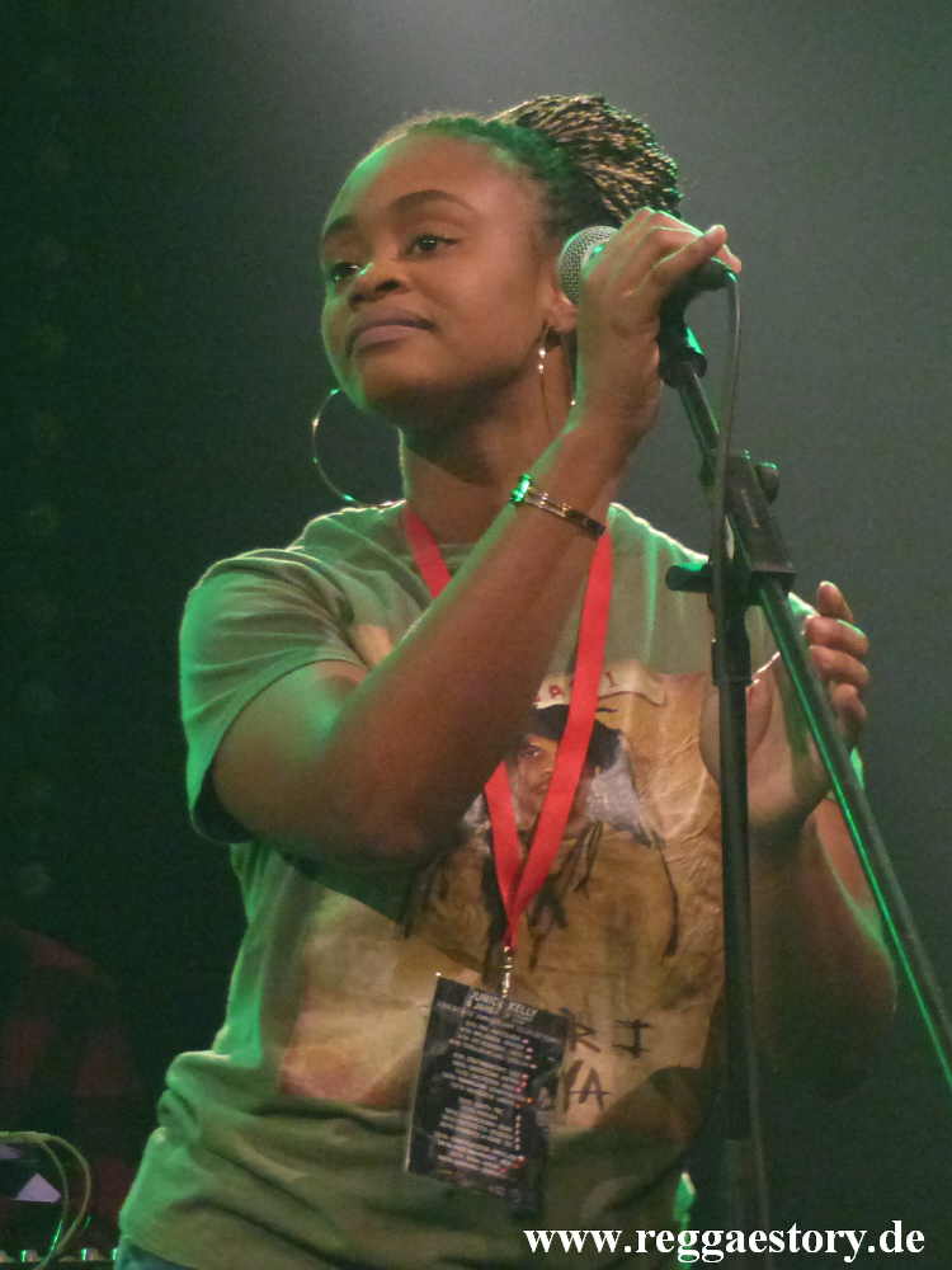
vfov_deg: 12.7
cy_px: 635
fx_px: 5684
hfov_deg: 9.6
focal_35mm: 155
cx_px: 476
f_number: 2.8
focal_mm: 27.8
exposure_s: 1/125
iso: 1600
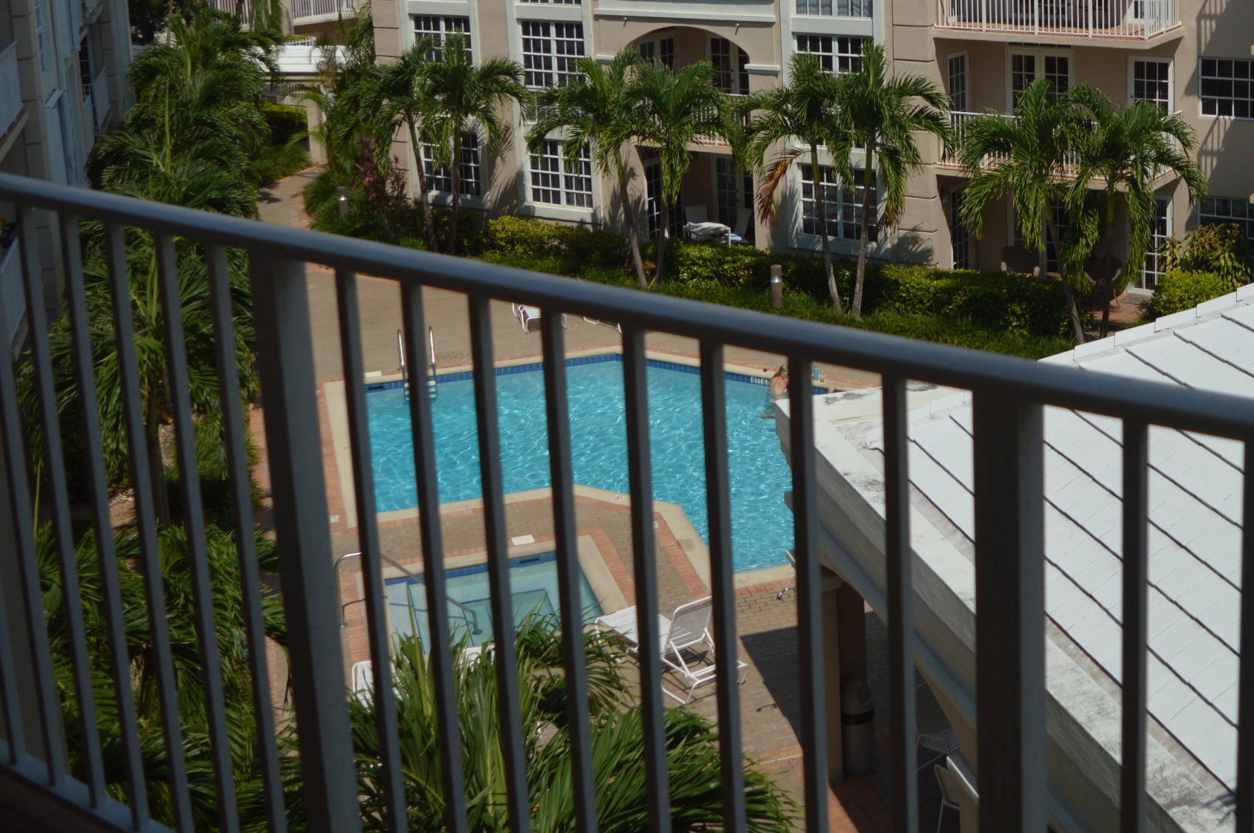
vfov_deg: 27.3
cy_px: 129
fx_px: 1670
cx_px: 946
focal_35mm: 48
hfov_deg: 40.0
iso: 100
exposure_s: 1/3200
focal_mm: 18
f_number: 3.5
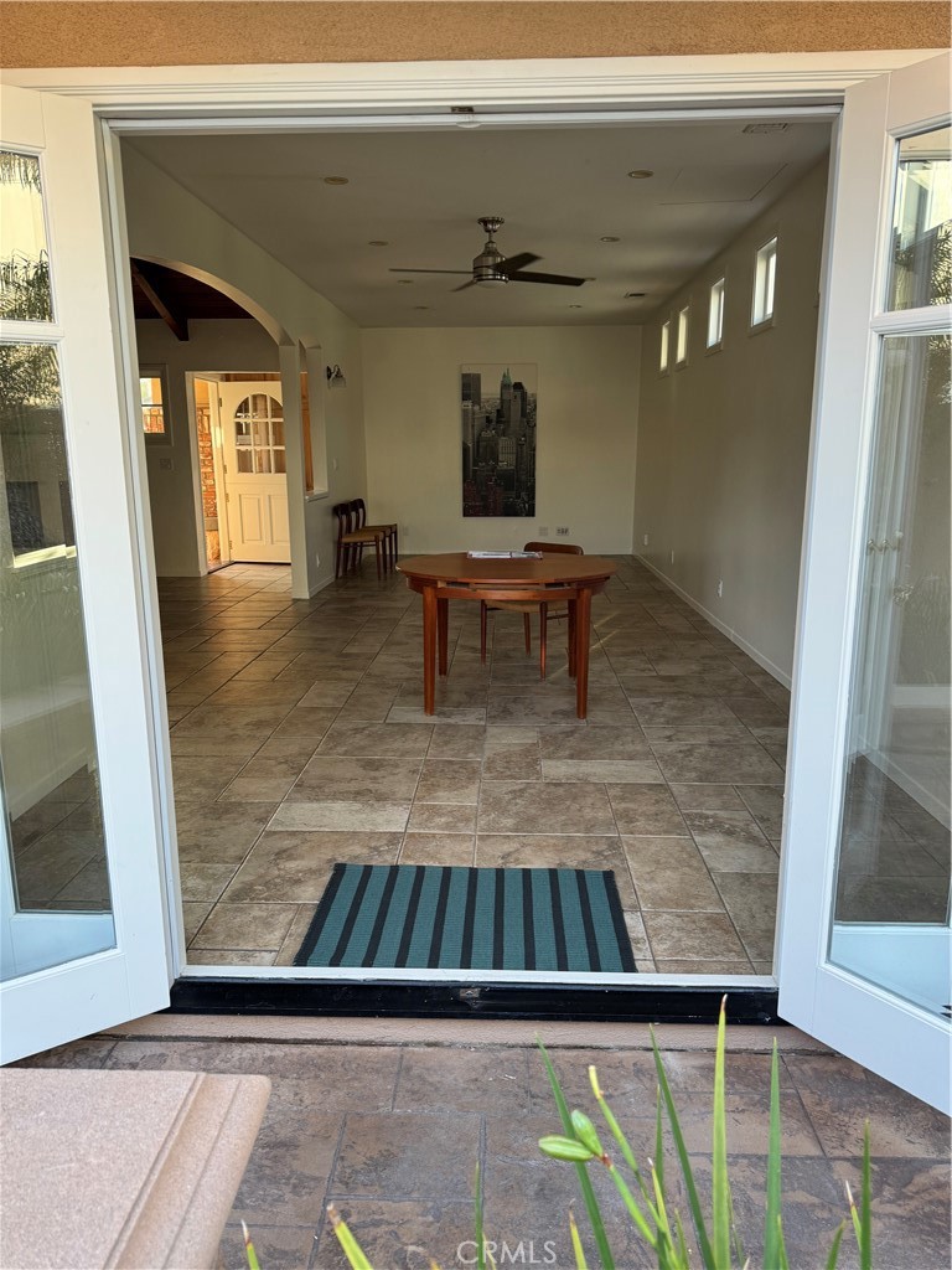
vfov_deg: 71.6
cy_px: 635
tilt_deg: -11.9
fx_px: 880
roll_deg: +0.2
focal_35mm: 24
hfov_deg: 56.8
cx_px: 476
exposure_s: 1/120
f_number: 1.78
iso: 125
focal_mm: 6.76
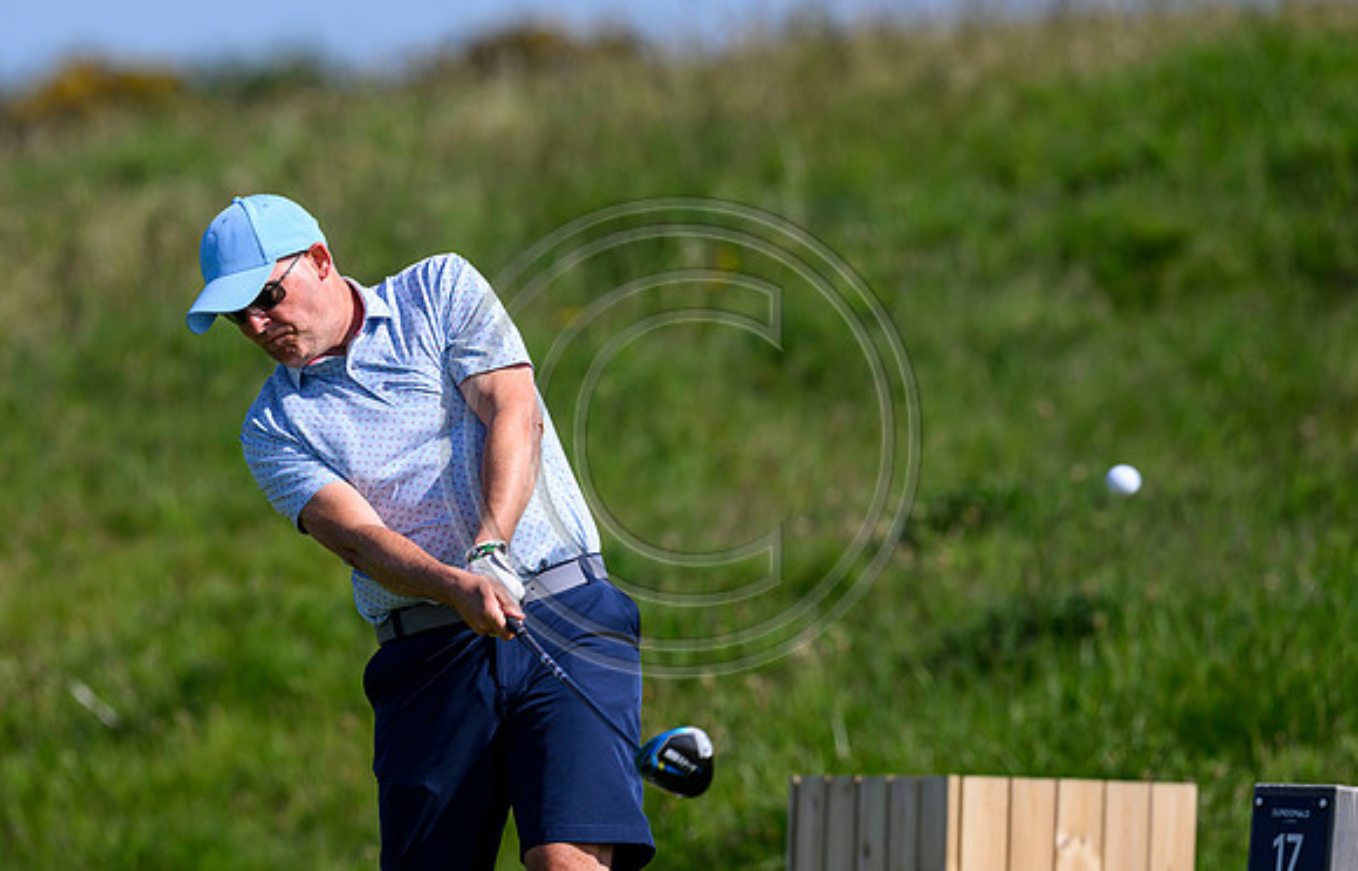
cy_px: 316
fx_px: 18644
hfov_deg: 4.2
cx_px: 523
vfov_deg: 2.7
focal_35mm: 500
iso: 500
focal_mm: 400
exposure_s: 1/4000
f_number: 4.5
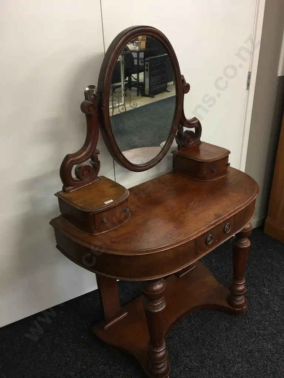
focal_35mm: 29
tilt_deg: -25.1
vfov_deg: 61.7
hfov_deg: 48.2
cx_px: 142
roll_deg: +0.8
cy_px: 189
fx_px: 317
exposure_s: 1/17
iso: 50
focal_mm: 4.15
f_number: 2.2
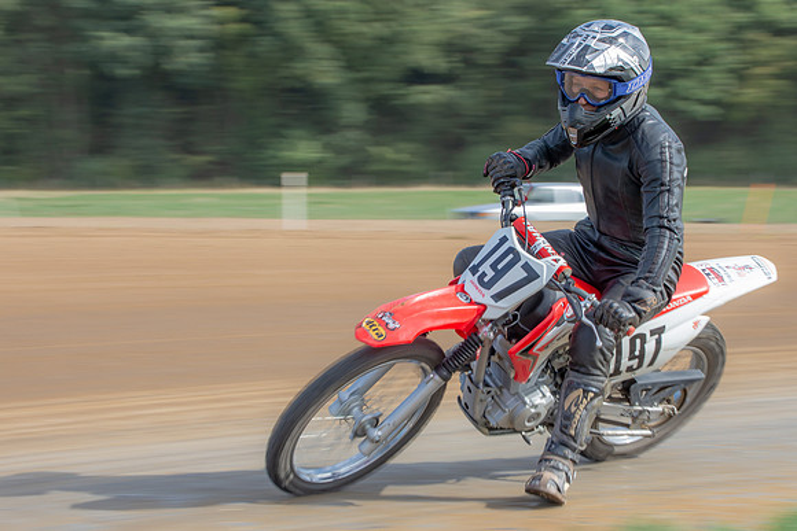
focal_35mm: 144
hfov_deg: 14.3
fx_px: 3186
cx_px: 417
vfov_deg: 9.5
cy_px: 235
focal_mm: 78
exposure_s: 1/125
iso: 125
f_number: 10
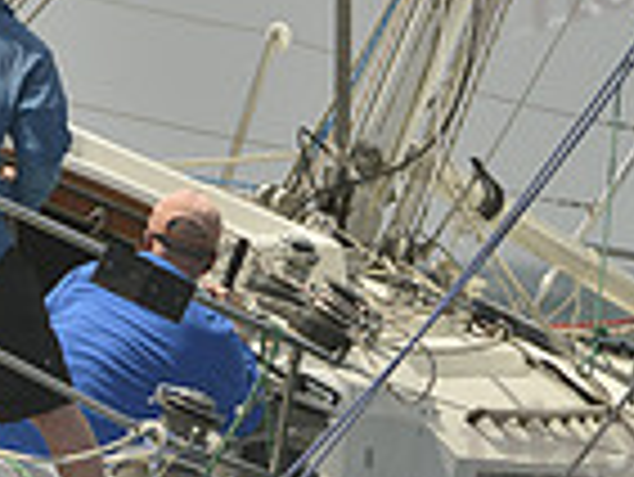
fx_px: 28999
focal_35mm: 1582
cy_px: 227
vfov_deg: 0.9
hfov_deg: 1.3
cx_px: 229
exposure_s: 1/1000
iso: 280
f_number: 9
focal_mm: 400
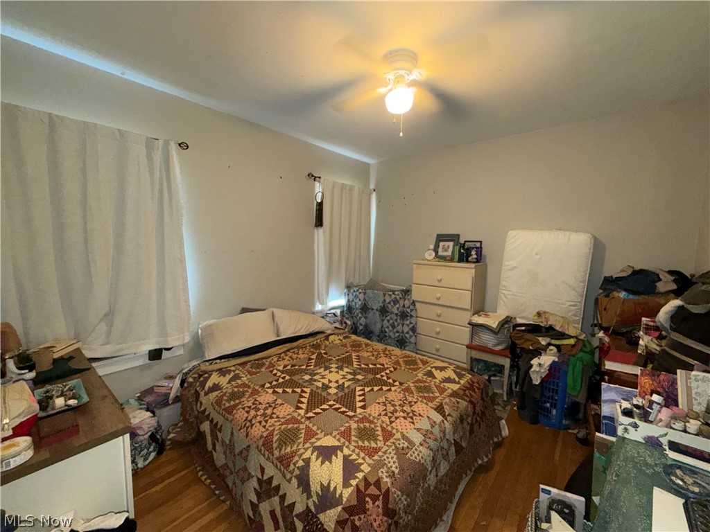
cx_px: 355
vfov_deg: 85.7
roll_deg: -0.5
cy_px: 266
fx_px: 287
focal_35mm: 14
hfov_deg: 102.1
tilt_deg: -5.2
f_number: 2.2
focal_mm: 2.22
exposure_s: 1/30
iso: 320
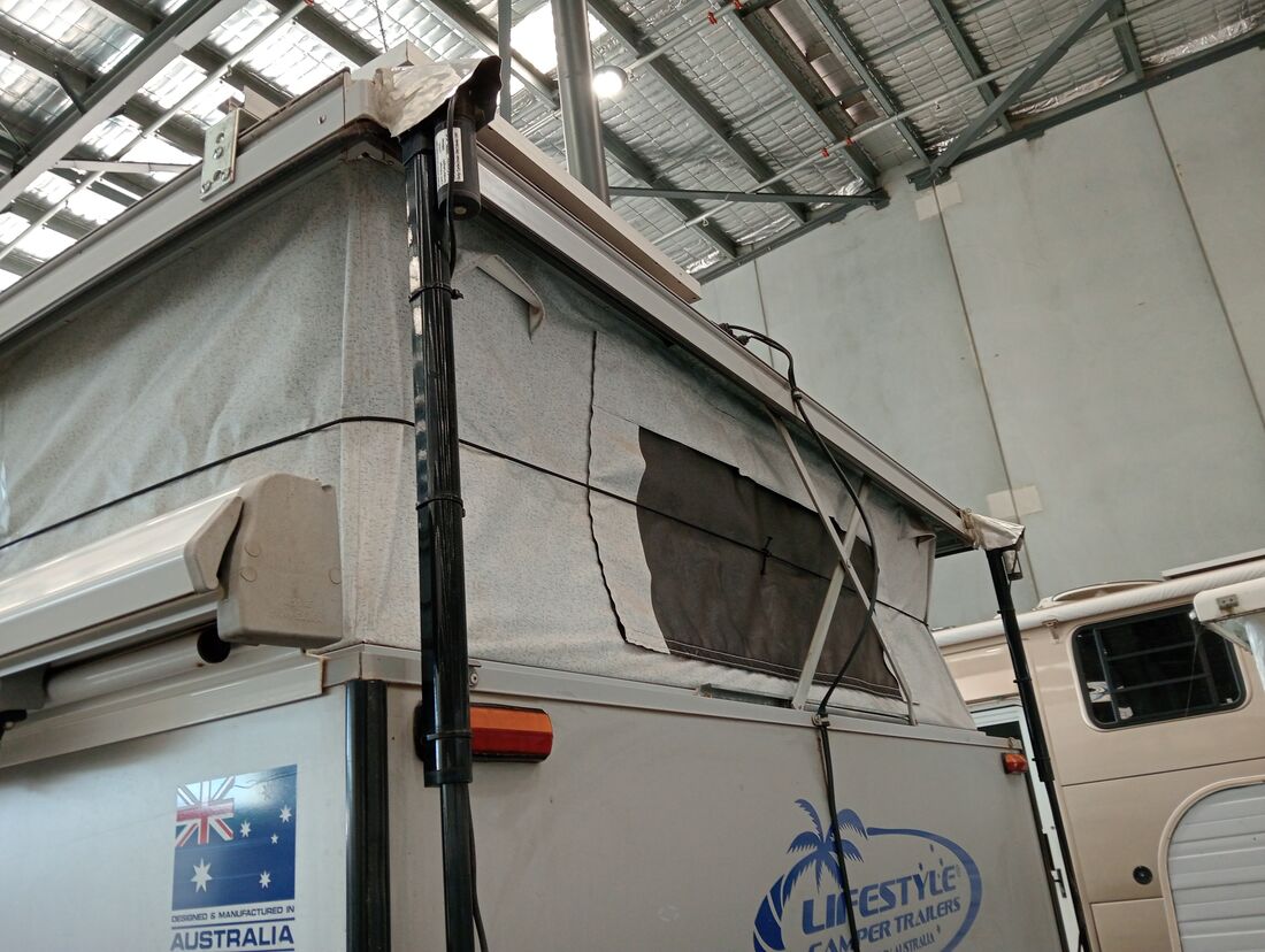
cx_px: 632
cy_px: 476
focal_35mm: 28
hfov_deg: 63.4
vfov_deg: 49.8
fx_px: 1025
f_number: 1.8
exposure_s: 1/33.3
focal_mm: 3.98
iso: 151
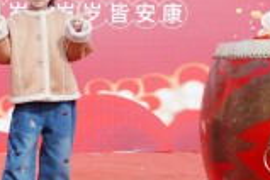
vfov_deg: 13.1
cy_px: 59
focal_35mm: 104
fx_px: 780
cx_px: 8
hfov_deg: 19.2
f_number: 9
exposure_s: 1/160
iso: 100
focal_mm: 33
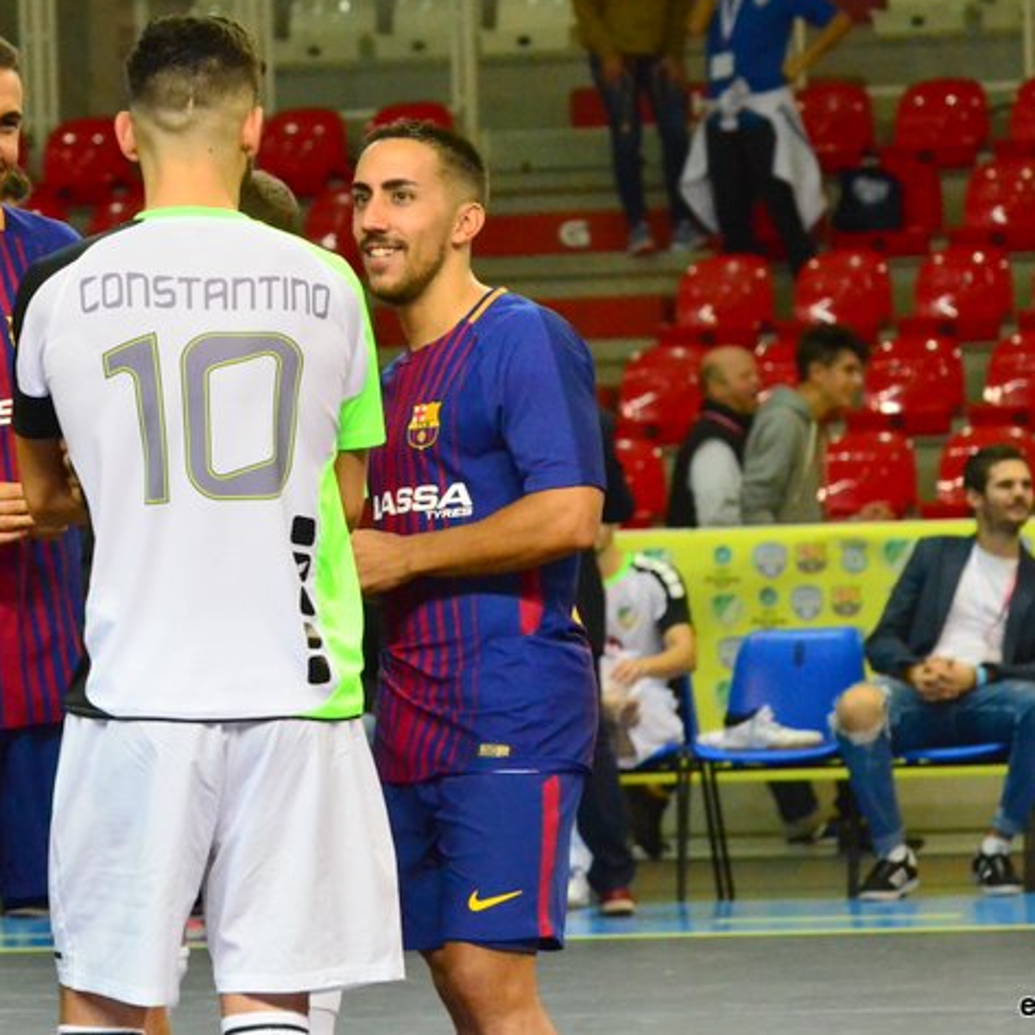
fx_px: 8863
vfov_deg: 6.7
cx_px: 277
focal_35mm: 262
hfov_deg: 6.7
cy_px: 480
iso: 6400
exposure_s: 1/400
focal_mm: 122
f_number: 6.3
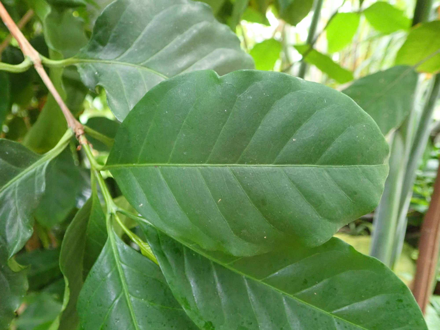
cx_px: 220
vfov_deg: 46.8
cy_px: 165
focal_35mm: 30
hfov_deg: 60.0
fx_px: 381
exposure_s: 1/60
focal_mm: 5.5
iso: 1250
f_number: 2.3
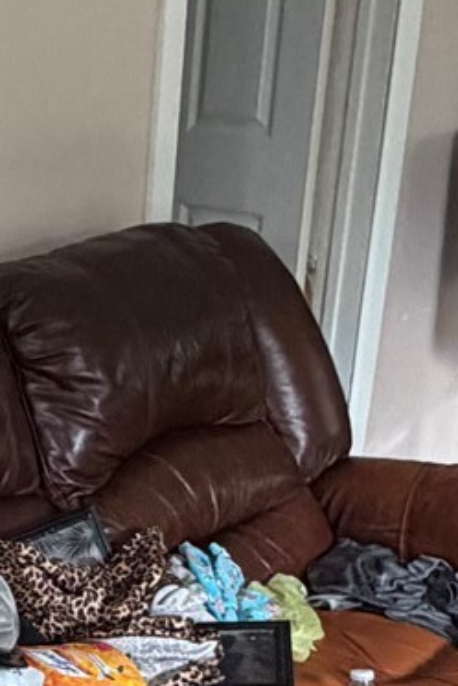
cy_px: 541
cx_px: -250
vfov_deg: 25.0
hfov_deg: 15.6
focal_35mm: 80
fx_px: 1525
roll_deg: +1.7
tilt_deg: -20.9
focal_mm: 2.22
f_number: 2.2
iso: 320
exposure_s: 1/89
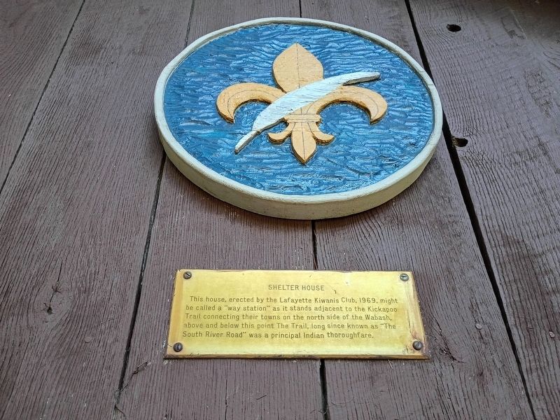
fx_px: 469
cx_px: 280
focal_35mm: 29
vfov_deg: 48.2
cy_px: 210
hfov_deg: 61.7
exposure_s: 1/60
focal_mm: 4.27
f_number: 1.8
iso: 492
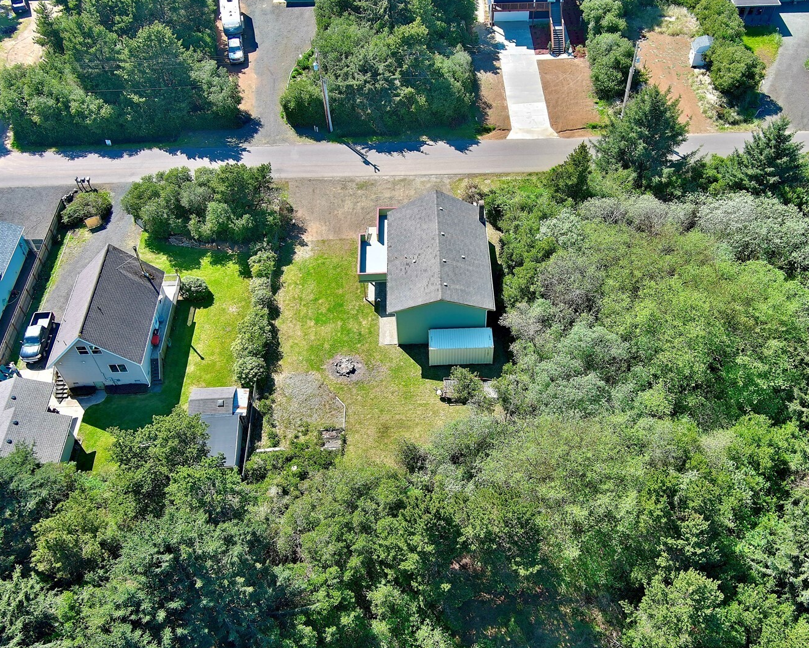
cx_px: 449
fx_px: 838
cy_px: 330
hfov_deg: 51.4
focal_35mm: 35
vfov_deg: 42.2
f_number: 2.8
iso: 100
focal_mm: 10.57
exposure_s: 1/435
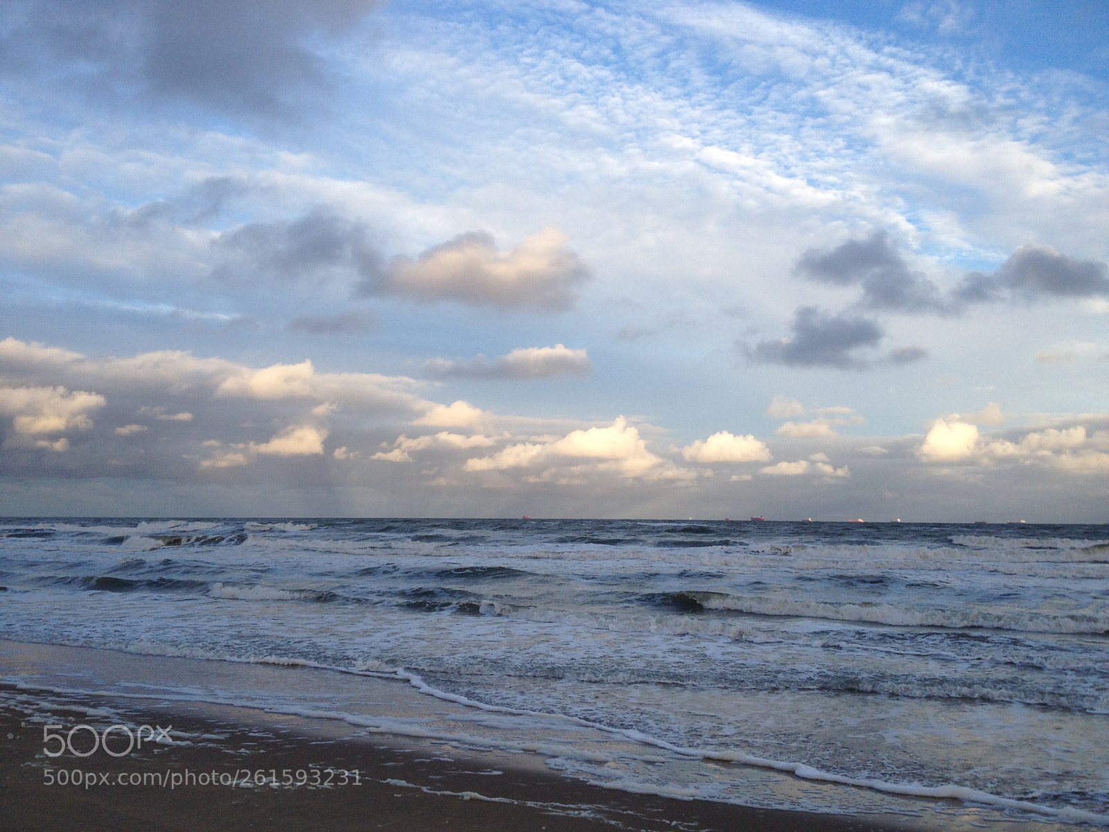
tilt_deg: +4.8
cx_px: 554
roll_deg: -1.3
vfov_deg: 40.7
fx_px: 1121
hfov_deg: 52.6
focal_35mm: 35
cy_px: 416
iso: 50
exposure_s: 1/557
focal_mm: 4.28
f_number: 2.4
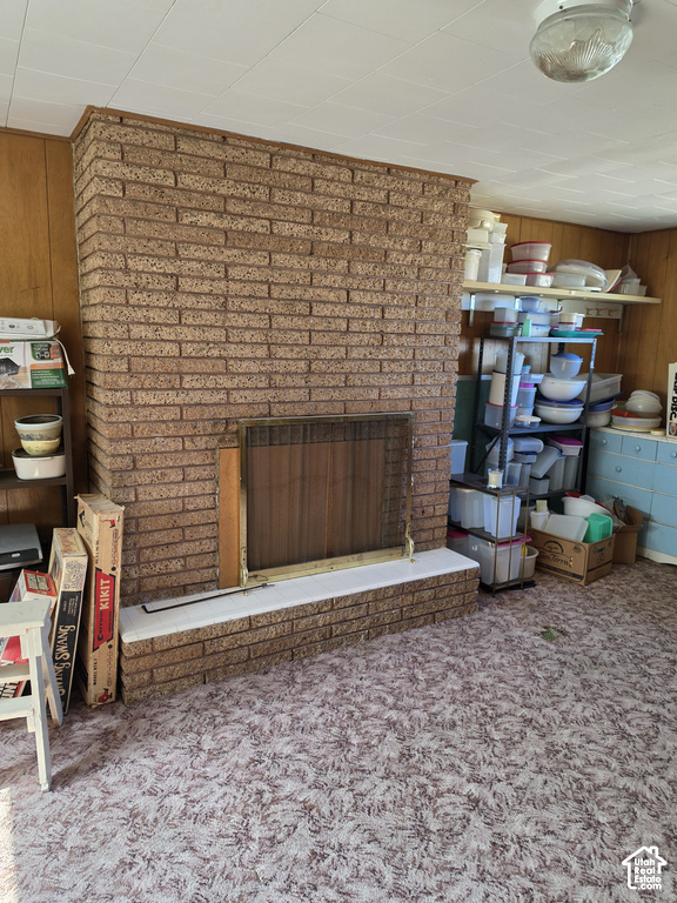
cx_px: 338
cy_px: 452
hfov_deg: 58.9
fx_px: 600
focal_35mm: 23
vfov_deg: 73.9
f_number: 1.4
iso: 80
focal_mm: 6.5
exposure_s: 1/58.1
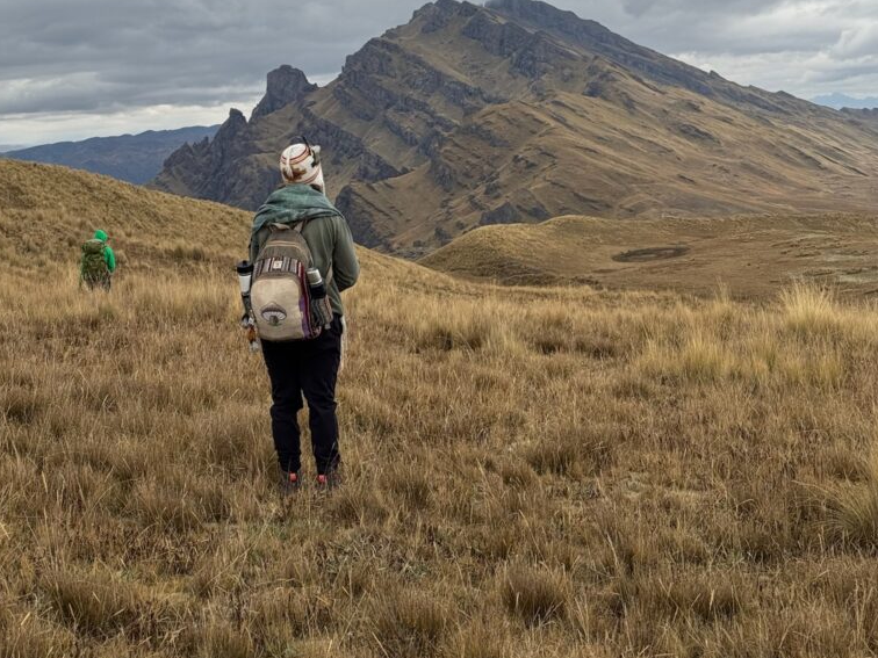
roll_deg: +3.2
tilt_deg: -0.2
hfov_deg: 29.8
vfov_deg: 22.2
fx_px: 1649
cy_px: 118
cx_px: 434
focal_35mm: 65
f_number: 1.78
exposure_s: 1/3610
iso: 64
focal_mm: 6.76
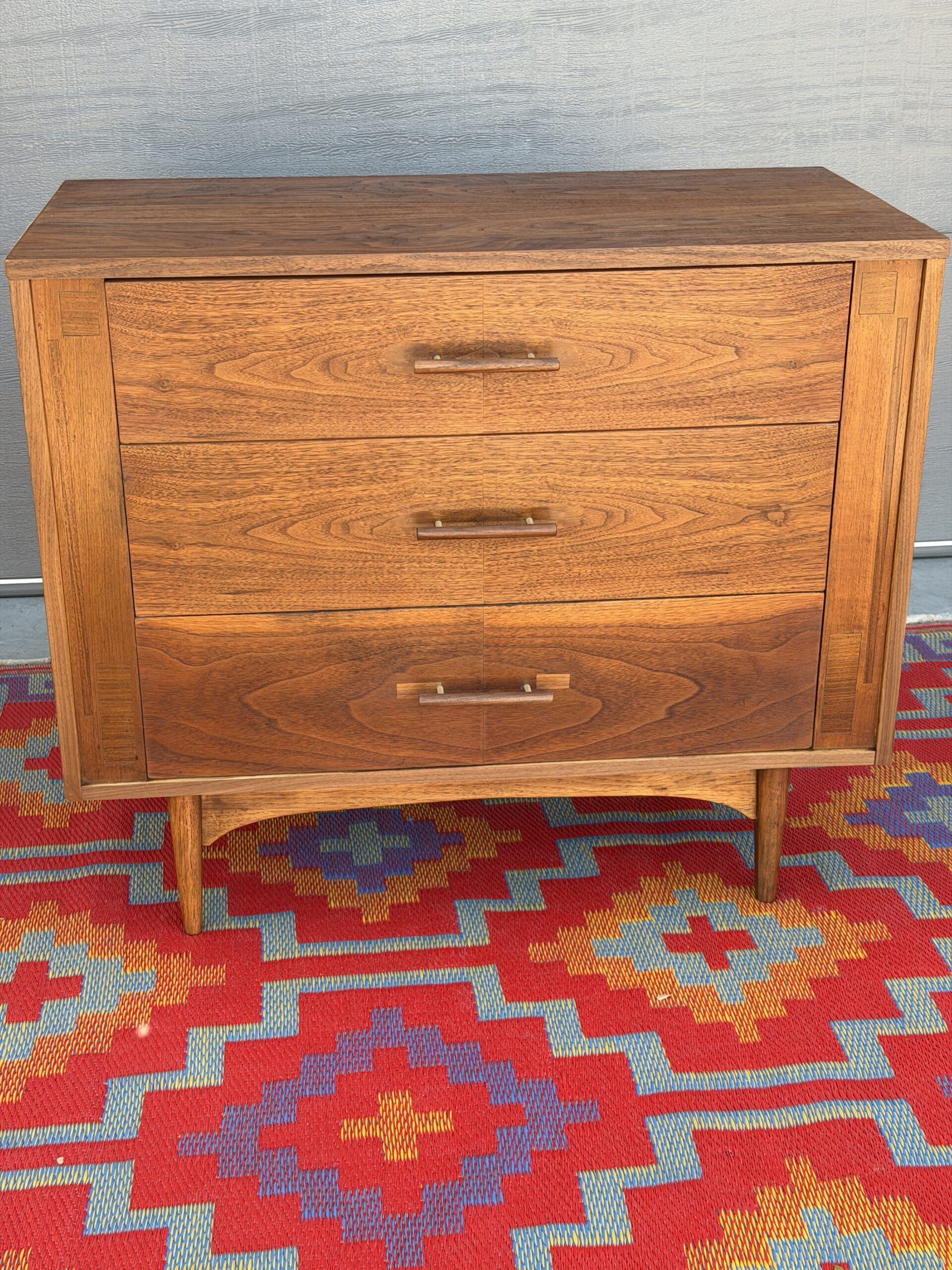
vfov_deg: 39.7
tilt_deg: -19.9
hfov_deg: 30.3
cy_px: 635
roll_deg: +0.1
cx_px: 476
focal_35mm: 48
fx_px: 1760
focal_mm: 6.76
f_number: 1.78
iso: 50
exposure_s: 1/121
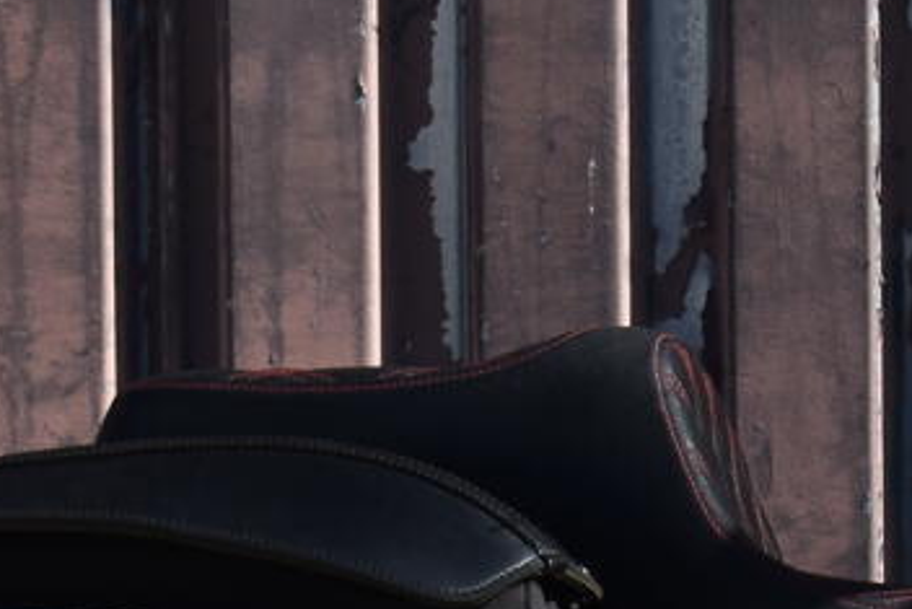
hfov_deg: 5.9
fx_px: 8642
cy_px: 507
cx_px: 1785
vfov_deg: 4.0
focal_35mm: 341
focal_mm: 40
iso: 100
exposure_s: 1/320
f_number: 9
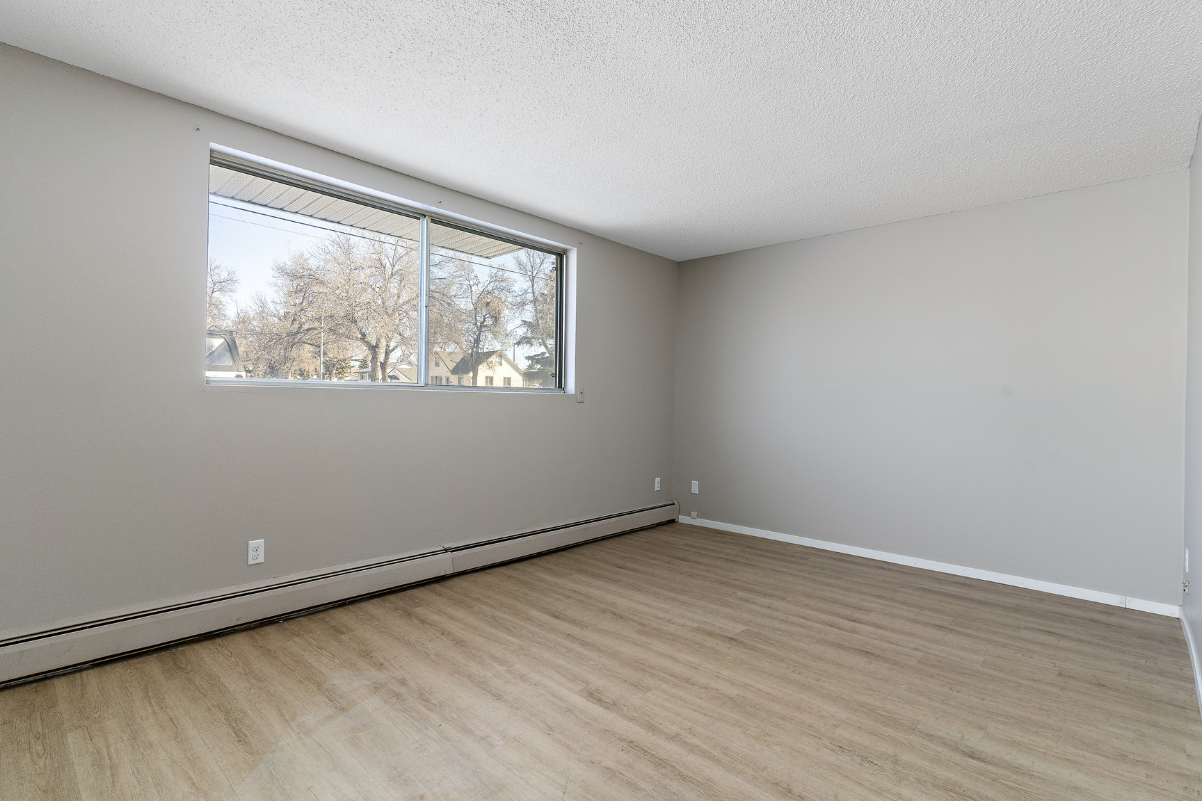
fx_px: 568
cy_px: 400
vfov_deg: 70.4
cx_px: 601
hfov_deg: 93.3
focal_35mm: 17
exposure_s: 1/30
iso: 640
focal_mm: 17
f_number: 8
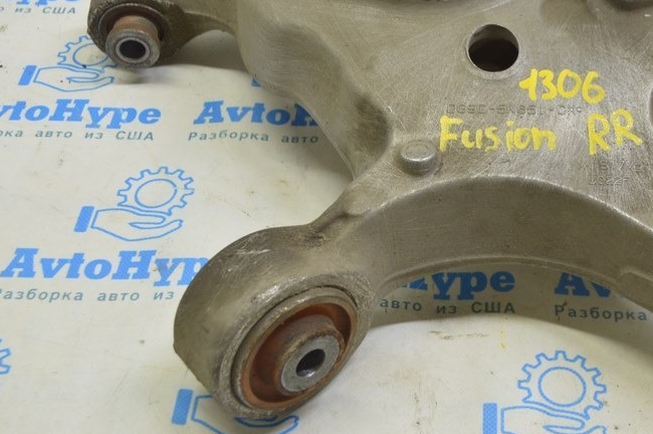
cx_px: 467
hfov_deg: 31.1
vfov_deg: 21.2
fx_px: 1156
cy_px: 157
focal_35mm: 64
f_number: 5.6
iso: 400
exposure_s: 1/20
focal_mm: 27
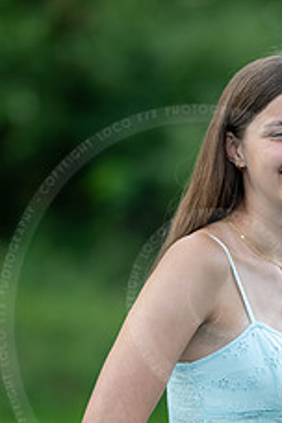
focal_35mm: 168
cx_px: 247
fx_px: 1974
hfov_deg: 8.1
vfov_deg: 12.2
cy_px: 330
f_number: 1.2
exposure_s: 1/800
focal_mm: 85
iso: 160
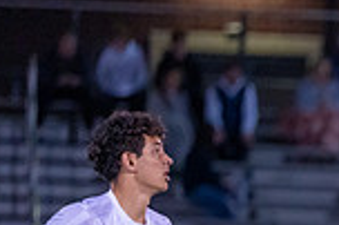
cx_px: 616
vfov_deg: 1.8
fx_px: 7186
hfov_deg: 2.7
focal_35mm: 764
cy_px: 342
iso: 3200
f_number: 2.8
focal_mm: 200
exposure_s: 1/1000
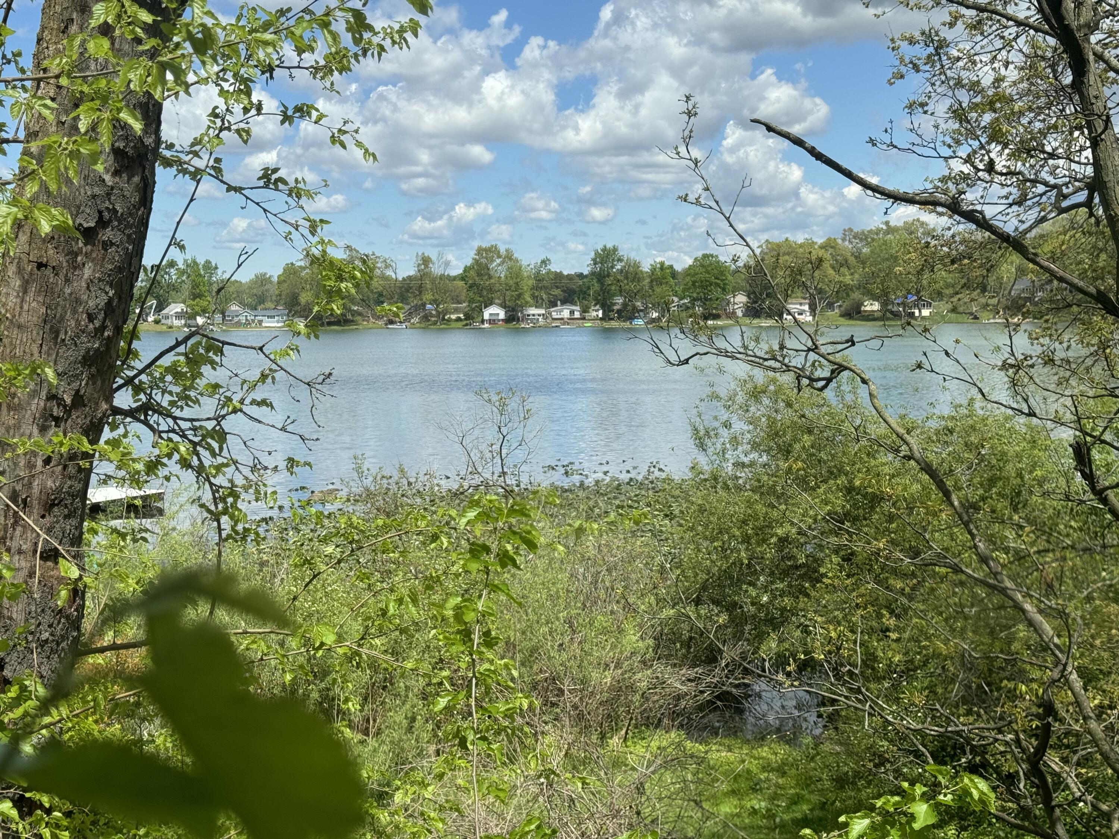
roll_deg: +0.6
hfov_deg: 39.7
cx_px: 560
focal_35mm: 48
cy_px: 420
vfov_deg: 30.3
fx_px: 1552
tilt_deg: -4.5
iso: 64
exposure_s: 1/3610
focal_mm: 6.76
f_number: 1.78
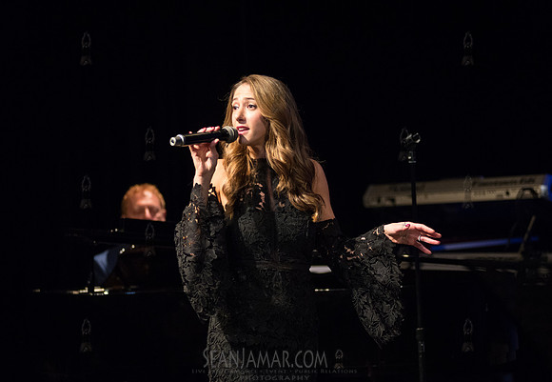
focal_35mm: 137
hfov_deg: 14.8
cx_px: 274
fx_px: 2121
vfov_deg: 10.3
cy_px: 193
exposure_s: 1/500
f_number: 2.8
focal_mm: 125
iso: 3200
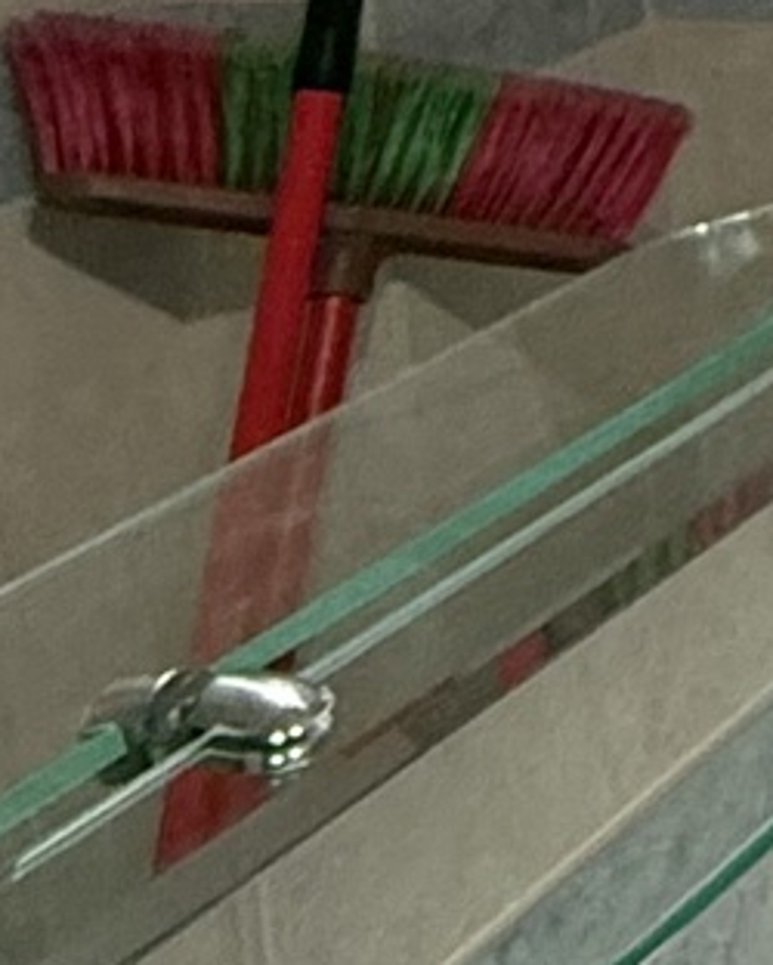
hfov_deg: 10.3
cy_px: -260
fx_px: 3200
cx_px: 2266
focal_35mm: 112
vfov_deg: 16.3
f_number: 2.2
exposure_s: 1/50
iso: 250
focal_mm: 2.22
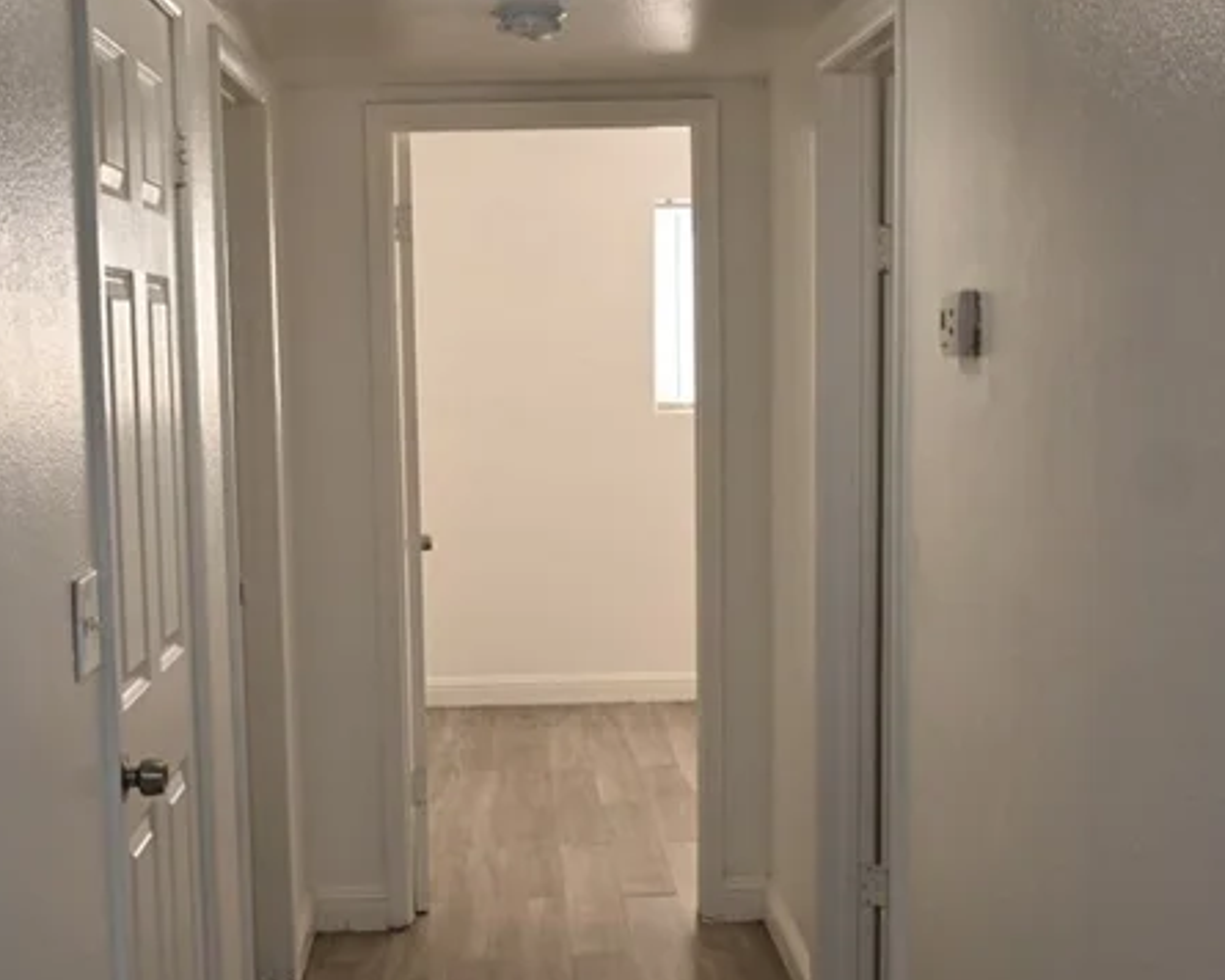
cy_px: 577
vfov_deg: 27.5
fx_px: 1997
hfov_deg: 34.1
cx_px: 592
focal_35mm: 55
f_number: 5
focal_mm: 17
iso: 200
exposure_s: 1/100
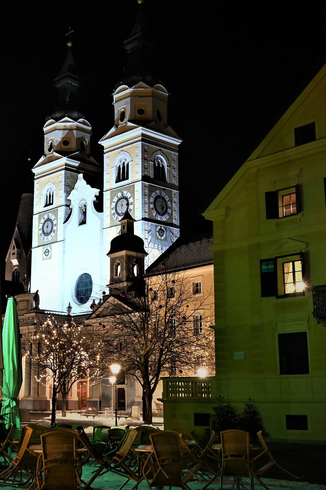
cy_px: 245
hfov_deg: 25.0
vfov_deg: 37.5
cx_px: 58
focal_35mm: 53
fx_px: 720
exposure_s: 1.6
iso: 1600
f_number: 16
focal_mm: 35
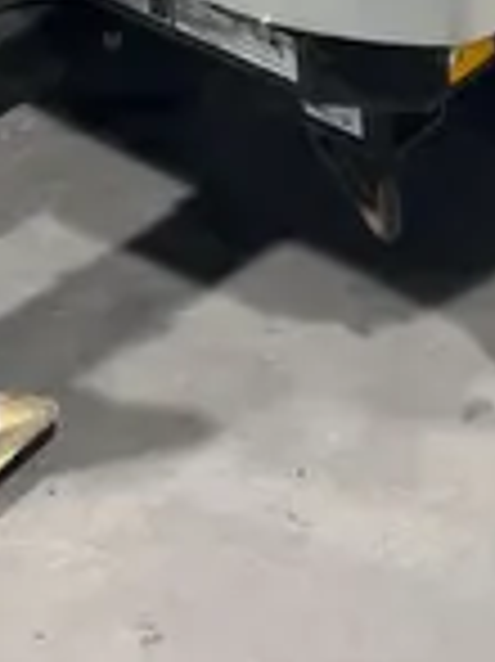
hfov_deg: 11.4
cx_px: 243
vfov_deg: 12.8
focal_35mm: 130
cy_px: -750
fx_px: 2482
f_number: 1.6
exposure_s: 1/60
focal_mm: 5.1
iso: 80
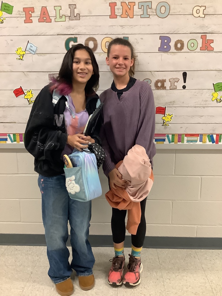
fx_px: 265
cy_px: 148
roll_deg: +0.1
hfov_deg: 45.4
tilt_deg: -11.4
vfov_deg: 58.4
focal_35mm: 31
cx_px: 111
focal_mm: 3.3
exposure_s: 1/60
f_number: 2.4
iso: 320
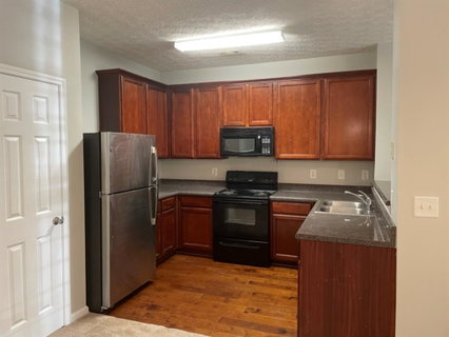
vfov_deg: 53.1
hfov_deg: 67.3
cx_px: 224
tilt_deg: -3.4
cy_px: 168
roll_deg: +0.0
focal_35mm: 26
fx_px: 337
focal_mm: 4.2
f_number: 1.6
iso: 250
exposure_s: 1/60
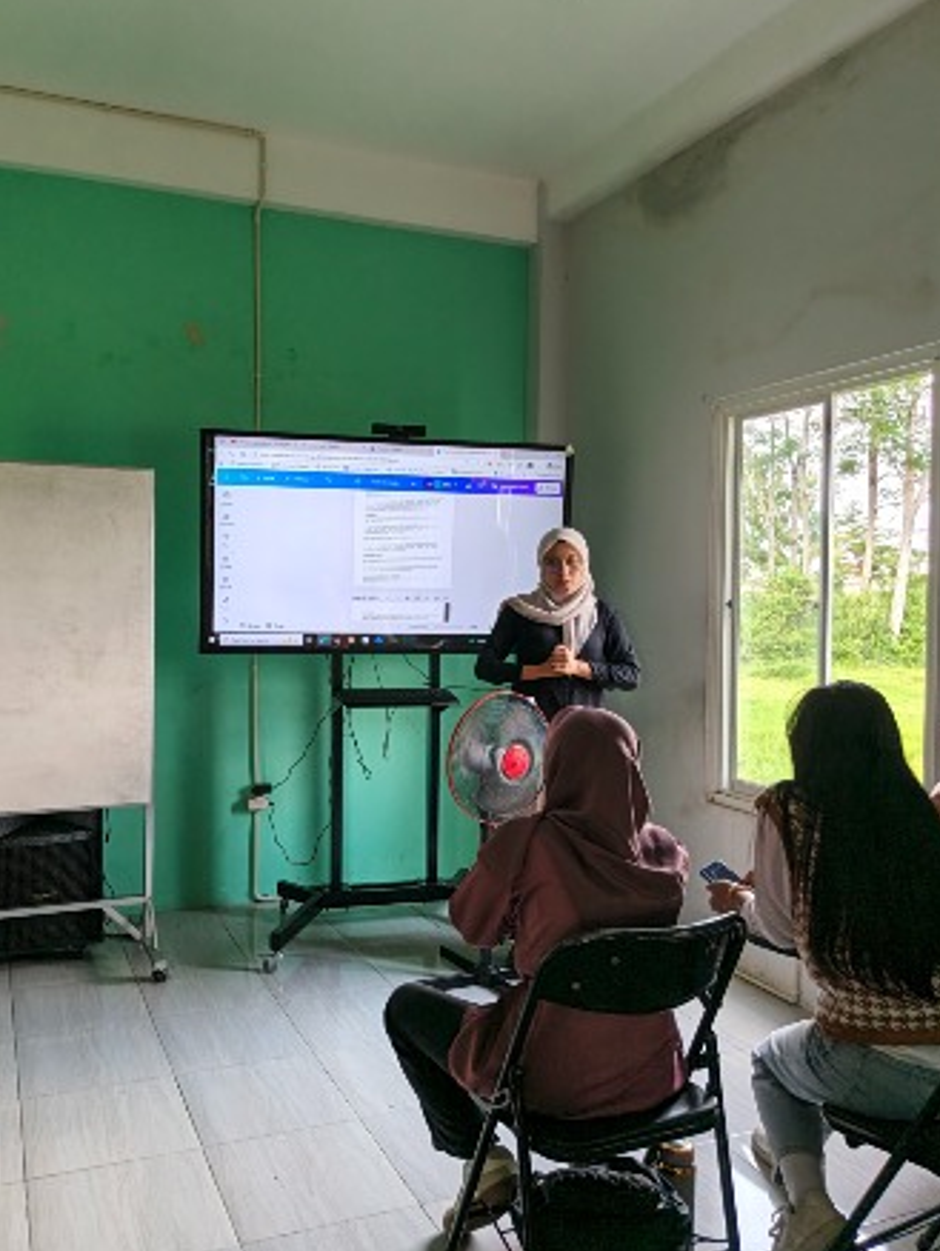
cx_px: 386
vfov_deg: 63.4
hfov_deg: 49.5
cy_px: 604
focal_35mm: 28
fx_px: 1013
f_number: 1.8
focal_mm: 5.56
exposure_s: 1/120
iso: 174
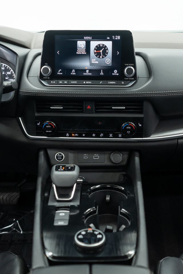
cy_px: 137
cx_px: 92
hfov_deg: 31.9
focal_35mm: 42
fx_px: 320
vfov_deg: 46.4
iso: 500
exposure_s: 1/40
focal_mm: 28
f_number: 3.2
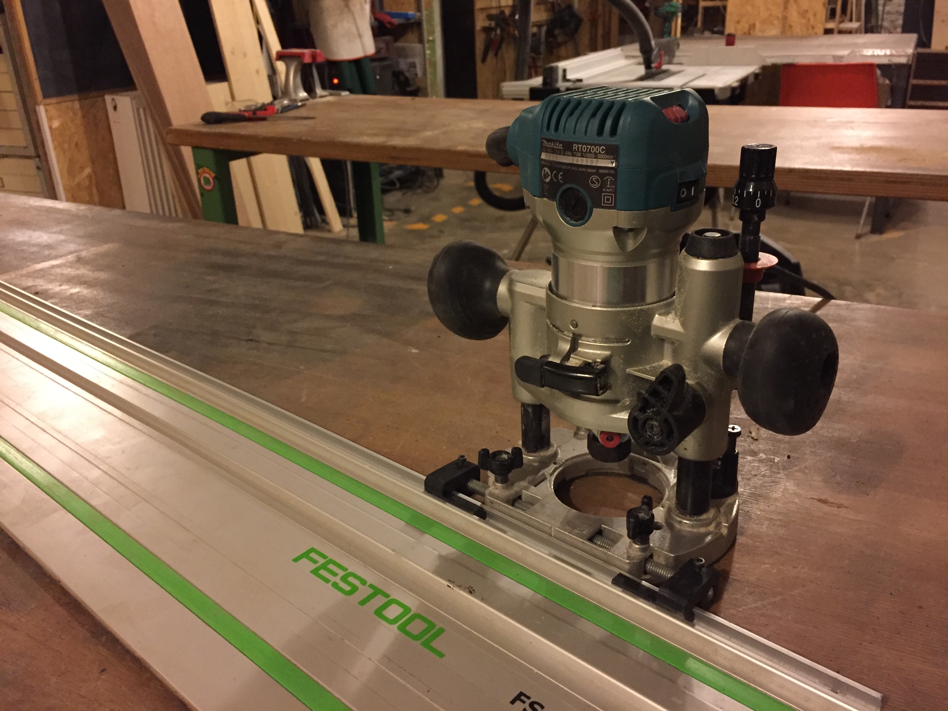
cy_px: 356
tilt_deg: -24.1
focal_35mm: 29
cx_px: 474
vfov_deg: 48.2
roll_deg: +2.5
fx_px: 794
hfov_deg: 61.7
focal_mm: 4.15
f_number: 2.2
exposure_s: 1/17
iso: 500
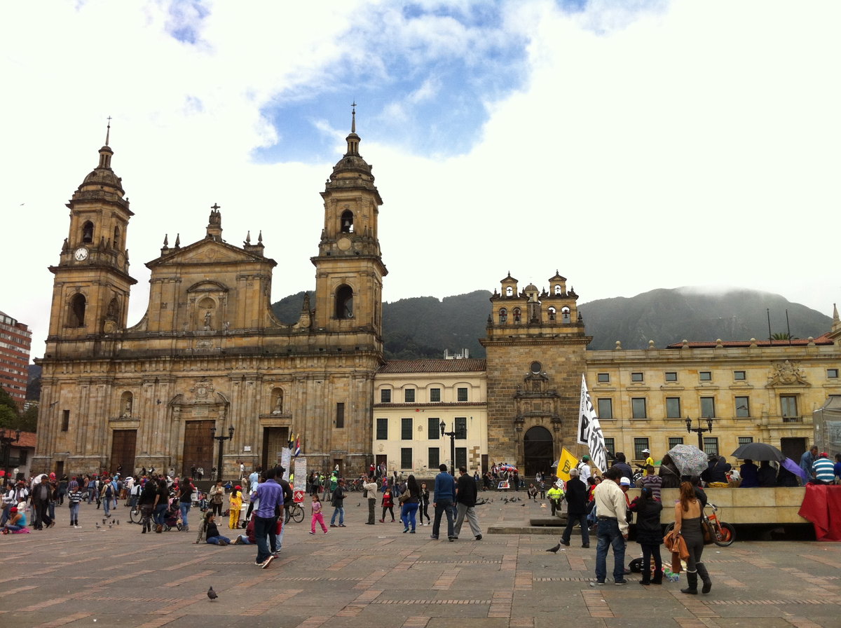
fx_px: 849
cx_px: 420
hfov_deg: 52.7
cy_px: 314
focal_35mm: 35
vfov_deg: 40.6
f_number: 2.8
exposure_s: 1/973
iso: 80
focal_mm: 3.85
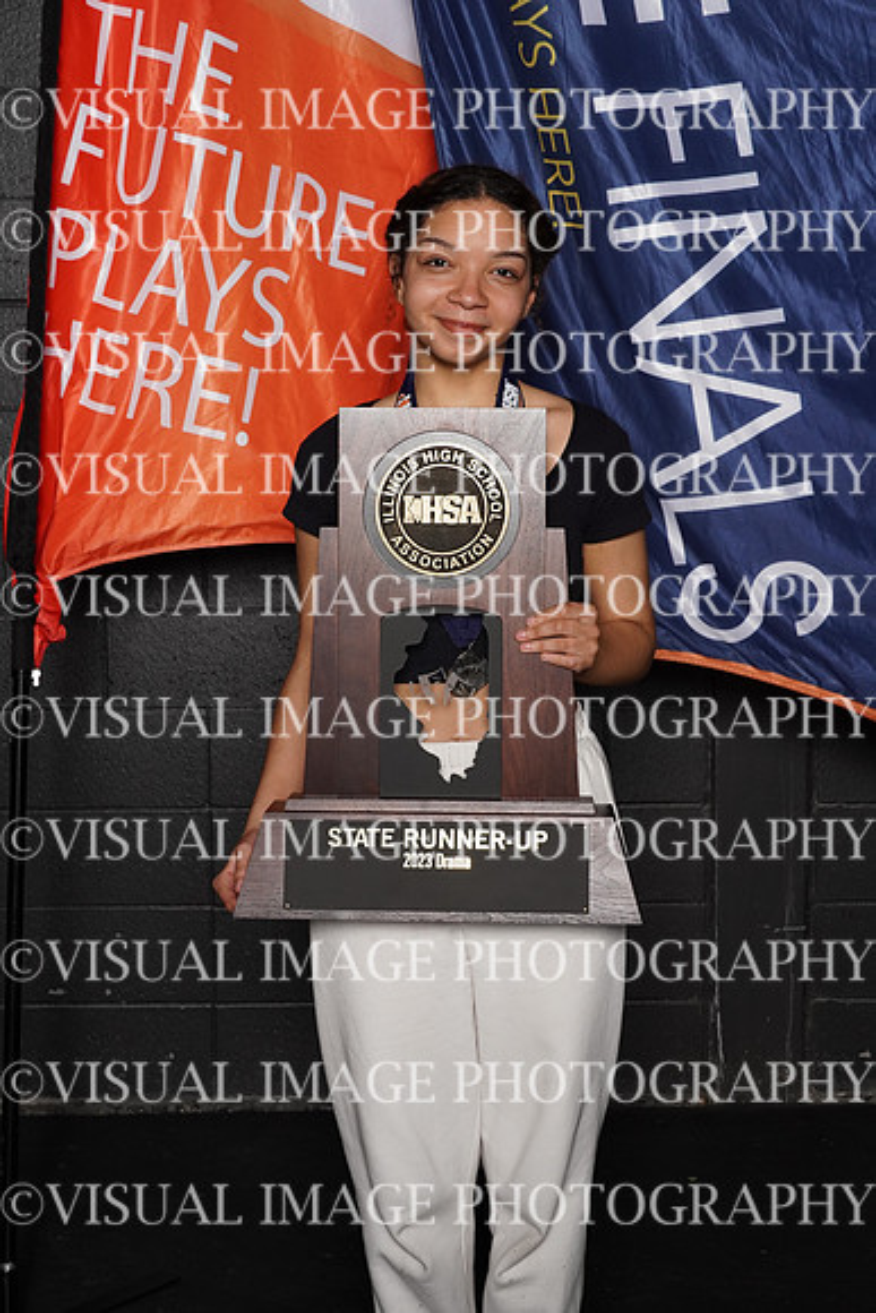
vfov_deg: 34.2
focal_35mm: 58
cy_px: 656
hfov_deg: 23.2
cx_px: 438
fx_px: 2134
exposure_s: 1/125
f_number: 8
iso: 800
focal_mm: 39
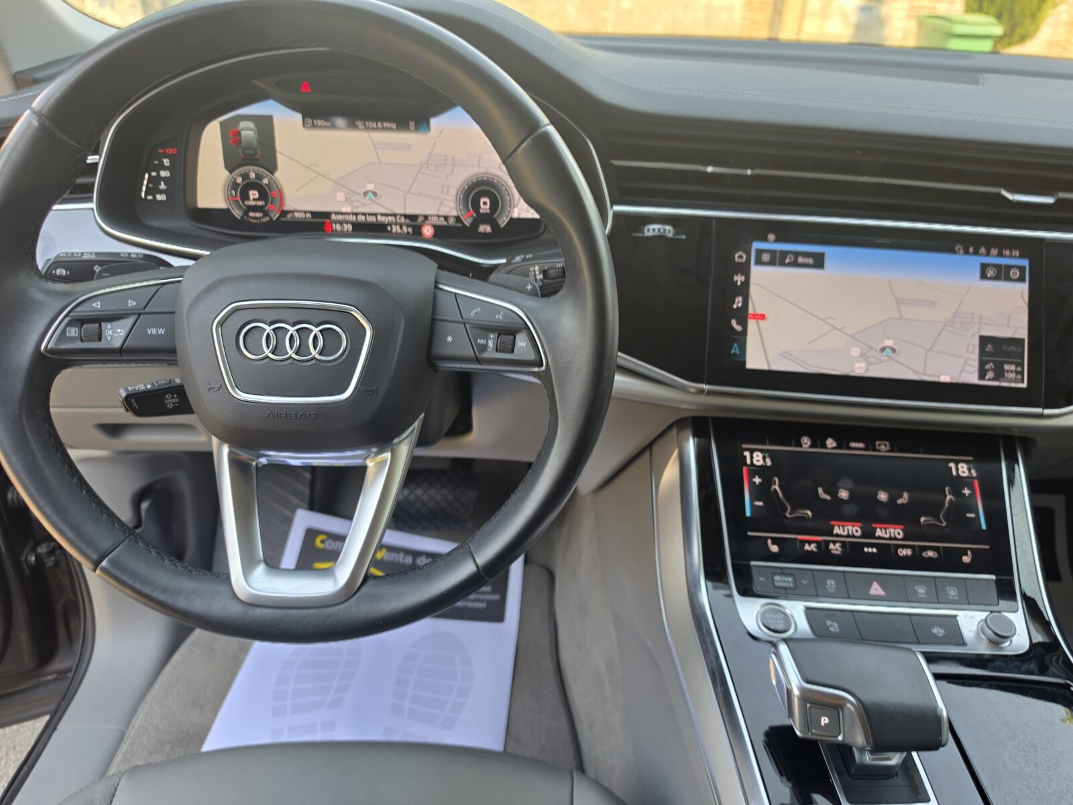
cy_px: 402
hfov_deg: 73.9
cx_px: 536
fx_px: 713
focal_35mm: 23
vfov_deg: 58.9
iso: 10
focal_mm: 6.5
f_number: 1.4
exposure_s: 1/75.9
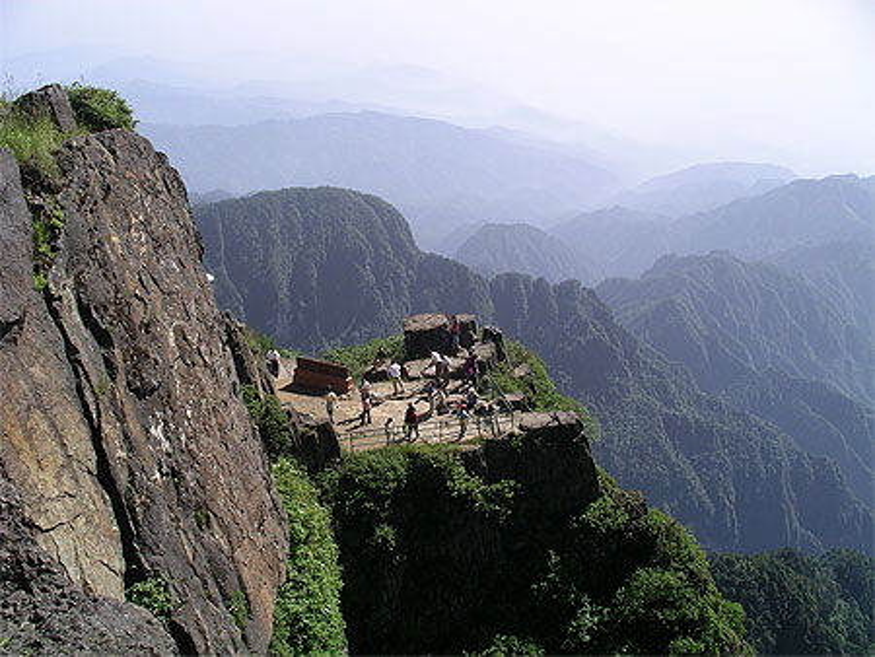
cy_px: 328
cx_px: 438
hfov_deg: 50.1
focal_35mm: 37
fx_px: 936
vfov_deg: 38.7
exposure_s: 1/327
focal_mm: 7.8
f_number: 5.6
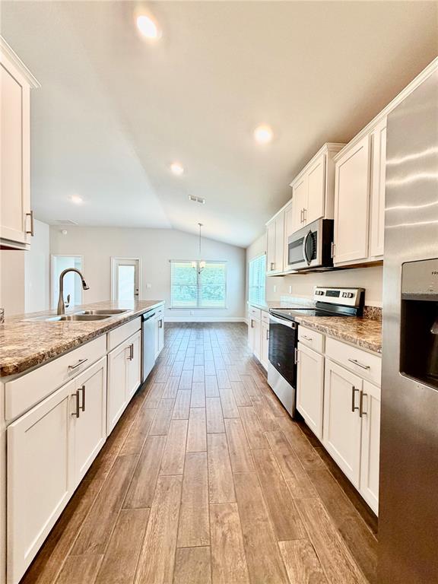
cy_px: 292
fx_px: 236
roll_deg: -0.7
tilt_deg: -0.6
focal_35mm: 14
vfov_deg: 102.1
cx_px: 219
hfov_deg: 85.7
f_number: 2.2
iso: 250
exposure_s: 1/120
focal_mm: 2.22
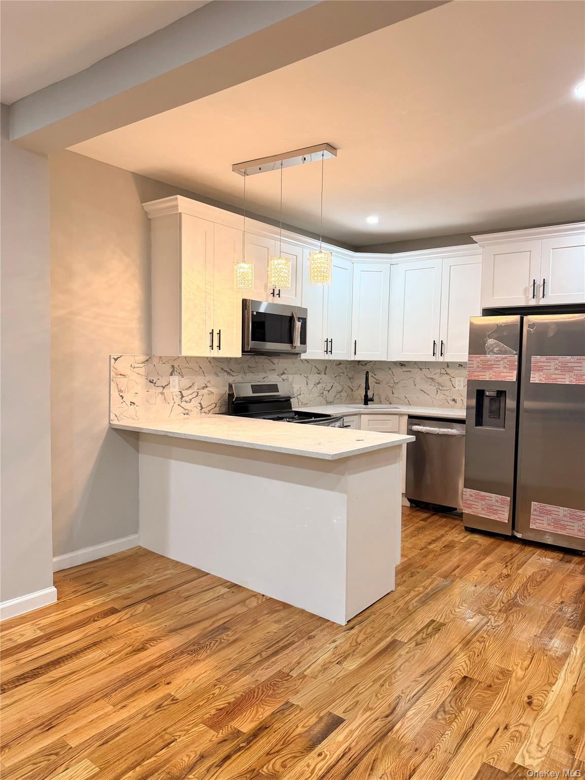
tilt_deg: -4.0
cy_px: 390
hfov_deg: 56.8
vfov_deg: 71.6
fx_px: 541
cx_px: 292
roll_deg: -1.1
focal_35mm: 24
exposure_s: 1/120
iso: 125
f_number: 1.78
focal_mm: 6.76
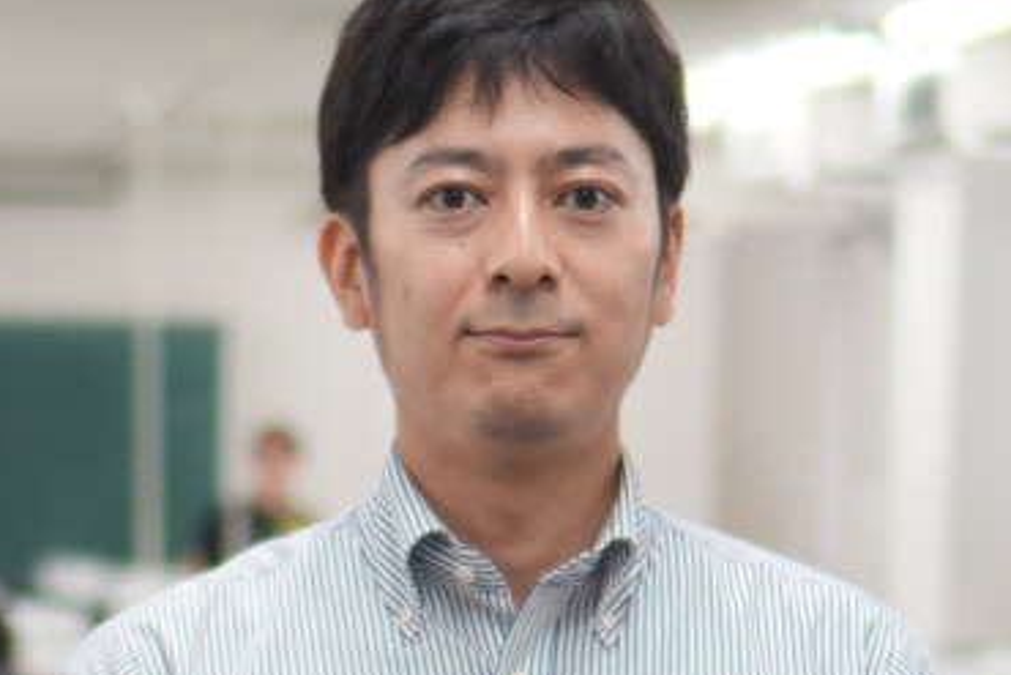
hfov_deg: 9.0
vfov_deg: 6.0
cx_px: 142
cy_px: 1055
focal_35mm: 227
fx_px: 6377
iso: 100
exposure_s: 1/80
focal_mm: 35
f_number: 1.8
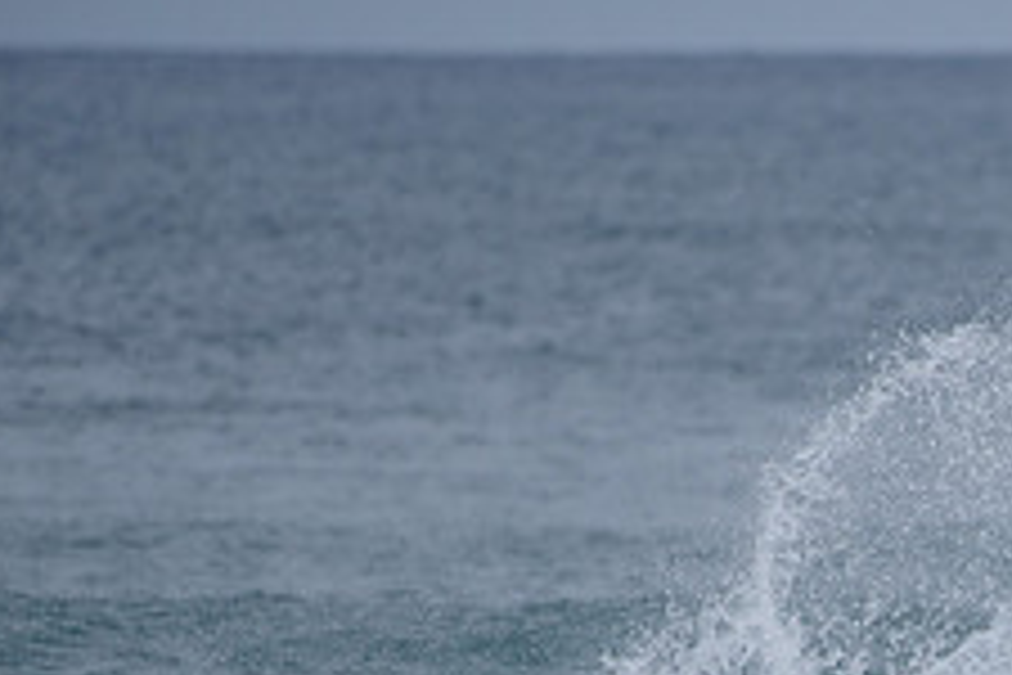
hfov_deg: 1.6
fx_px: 36289
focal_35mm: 1291
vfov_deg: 1.1
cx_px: 1133
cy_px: 812
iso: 220
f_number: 5.6
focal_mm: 500
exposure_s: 1/2000
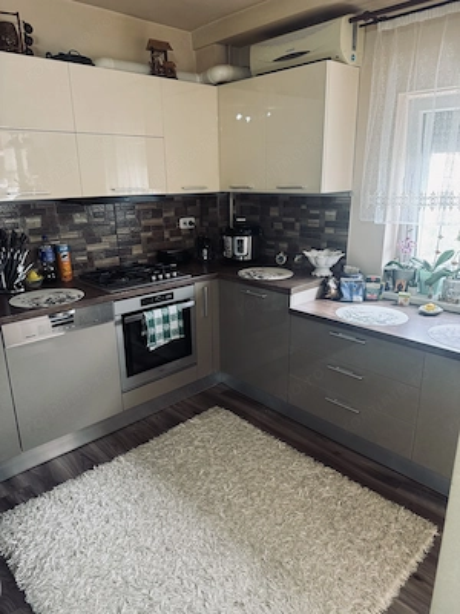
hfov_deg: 56.8
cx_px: 230
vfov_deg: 71.6
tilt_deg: -17.1
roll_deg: +0.1
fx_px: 425
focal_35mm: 24
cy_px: 307
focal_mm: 6.76
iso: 250
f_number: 1.78
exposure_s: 1/50
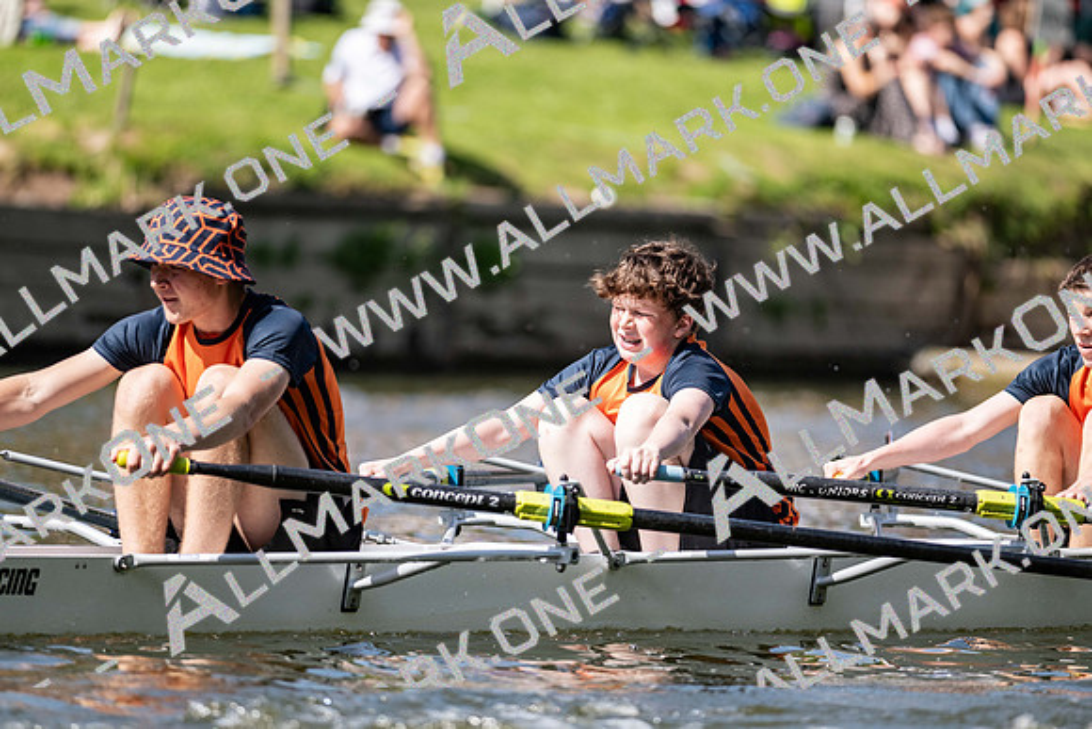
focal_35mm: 300
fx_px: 9106
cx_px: 546
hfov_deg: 6.9
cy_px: 364
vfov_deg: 4.6
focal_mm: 300
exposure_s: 1/2500
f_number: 4
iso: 500
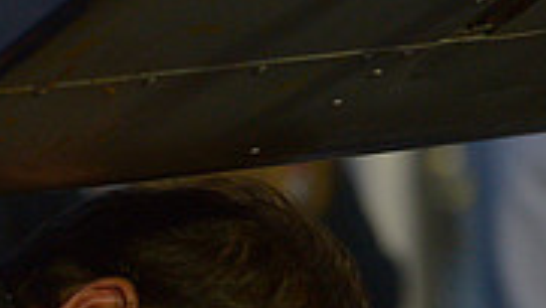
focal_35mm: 621
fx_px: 8995
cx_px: 24
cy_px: 533
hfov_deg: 3.5
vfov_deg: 2.0
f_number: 5
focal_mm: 185
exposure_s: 1/250
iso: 2500
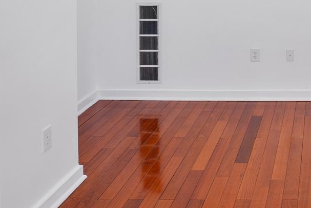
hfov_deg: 33.5
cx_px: 317
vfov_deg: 22.3
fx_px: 467
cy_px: -65
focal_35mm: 54
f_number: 4
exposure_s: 1/15
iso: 64
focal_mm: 16
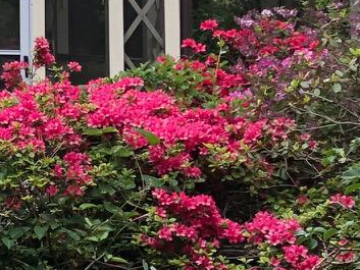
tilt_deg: +2.6
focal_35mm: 160
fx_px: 1665
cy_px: -90
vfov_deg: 9.1
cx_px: -548
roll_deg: +0.3
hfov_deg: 10.4
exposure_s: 1/262
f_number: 1.8
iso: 20
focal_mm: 4
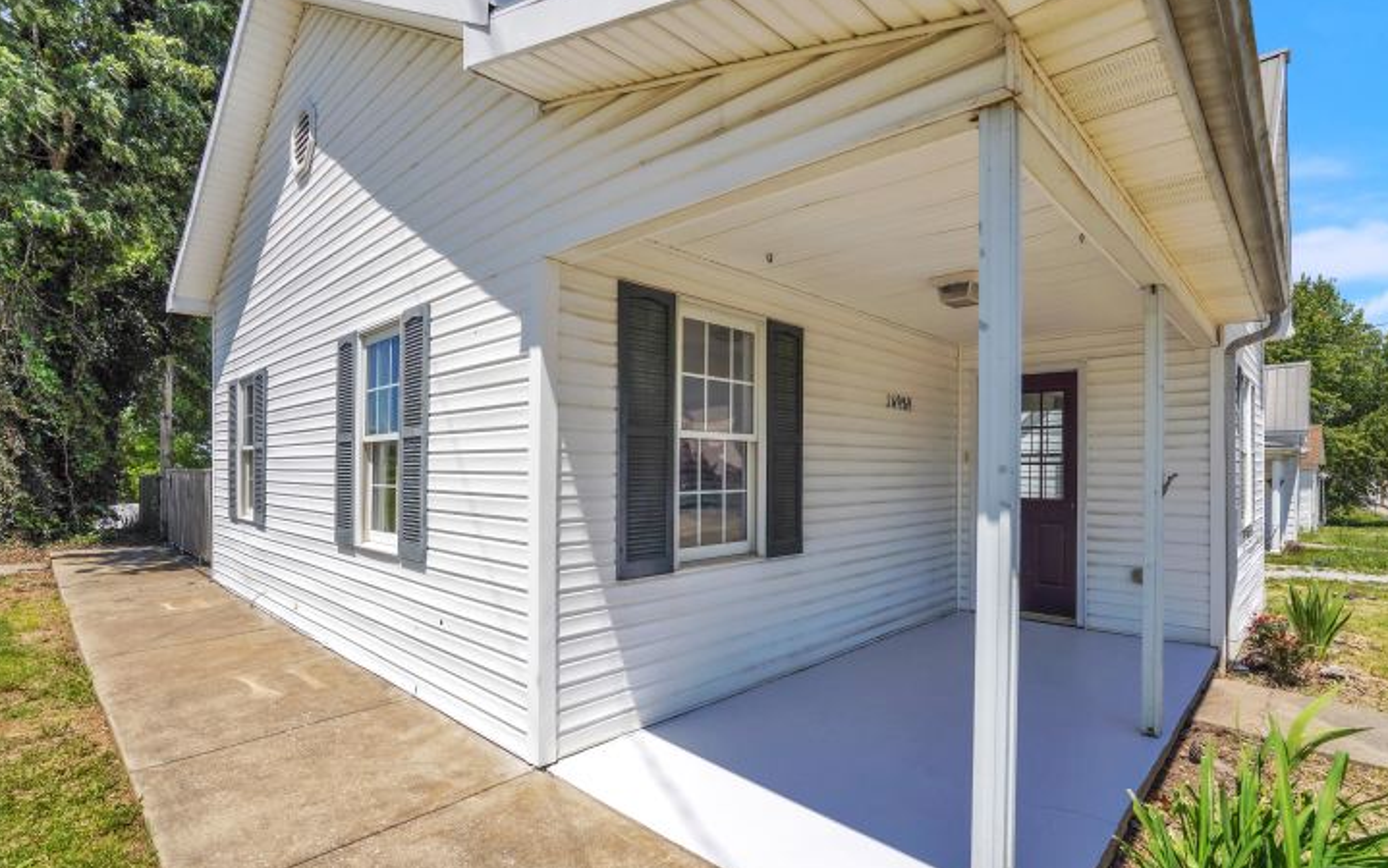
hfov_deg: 94.3
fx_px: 643
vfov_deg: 67.9
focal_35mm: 17
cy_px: 469
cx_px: 714
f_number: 8
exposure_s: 1/320
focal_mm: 16
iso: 100
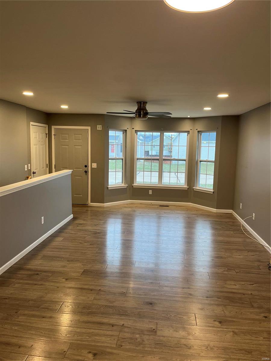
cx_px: 136
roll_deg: -0.8
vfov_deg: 67.3
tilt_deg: -7.0
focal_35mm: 26
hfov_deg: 53.1
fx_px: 271
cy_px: 180
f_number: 1.6
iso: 100
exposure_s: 1/60
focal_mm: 5.1
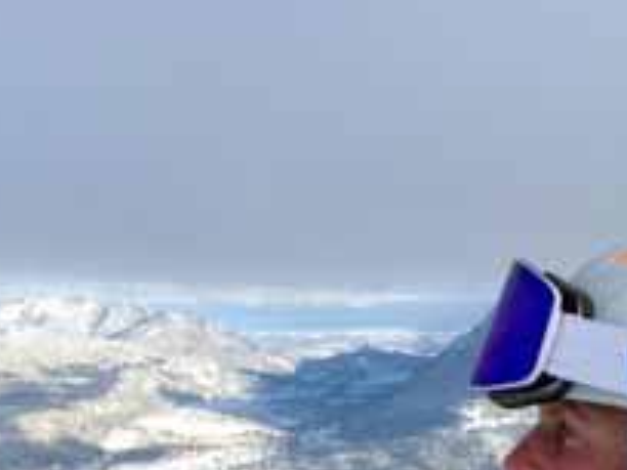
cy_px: 448
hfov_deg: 33.7
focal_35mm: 57
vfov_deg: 24.7
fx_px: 1032
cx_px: 270
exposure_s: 1/1980
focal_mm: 4.15
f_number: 2.2
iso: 32
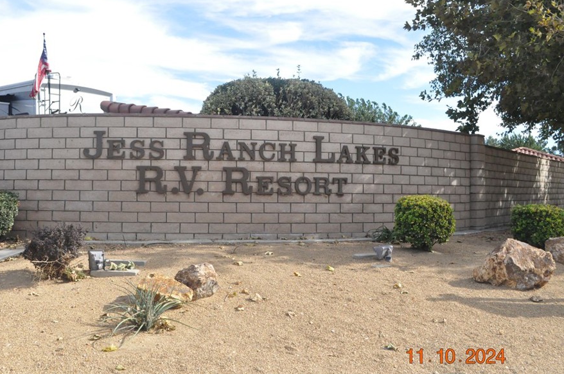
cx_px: 239
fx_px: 657
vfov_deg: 31.8
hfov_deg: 46.3
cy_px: 171
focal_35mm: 42
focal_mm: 24
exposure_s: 1/4000
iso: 3200
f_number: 7.1
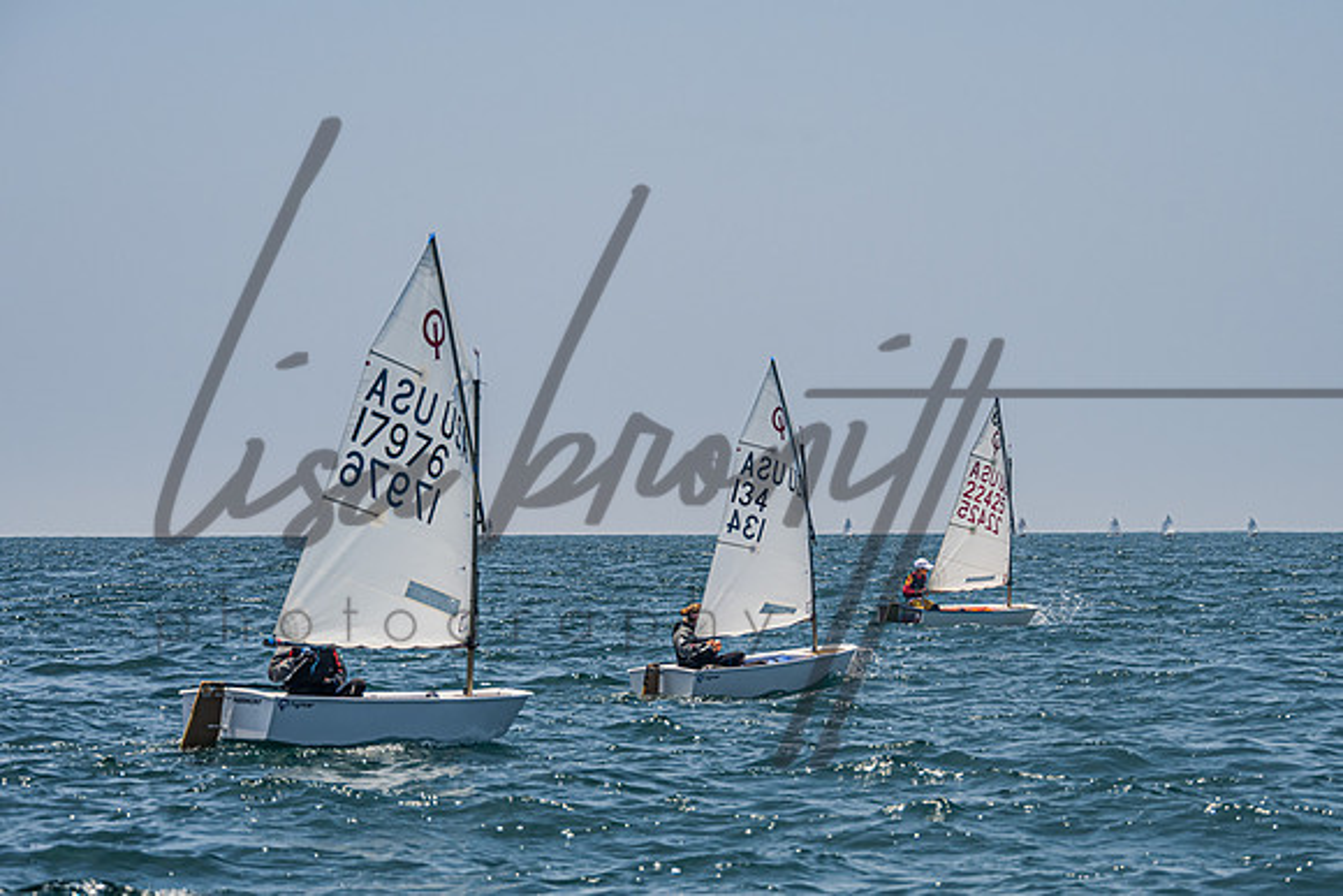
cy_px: 589
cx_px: 753
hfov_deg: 14.3
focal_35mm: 143
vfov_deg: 9.6
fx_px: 5349
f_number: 6.7
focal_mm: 105
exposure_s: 1/2000
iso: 250
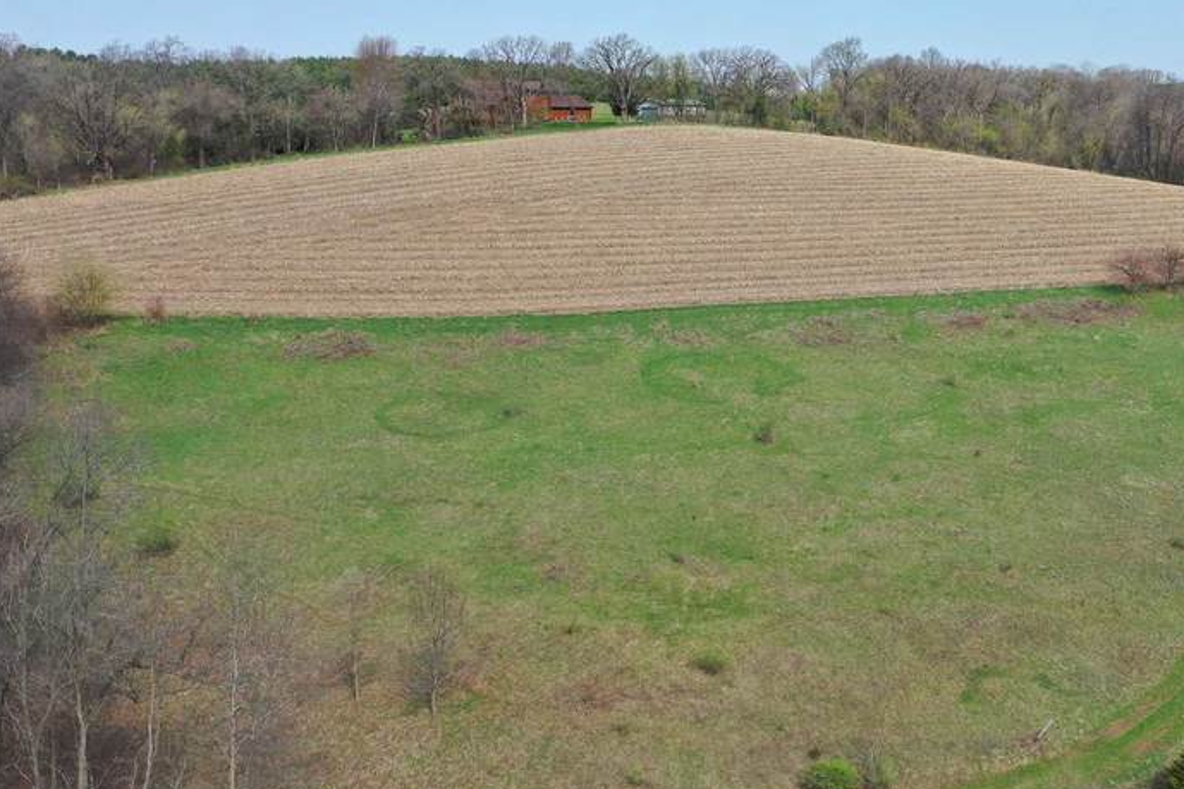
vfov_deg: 25.9
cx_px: 899
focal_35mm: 52
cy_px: 499
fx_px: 1710
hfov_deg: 37.2
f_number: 2.8
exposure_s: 1/1600
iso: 100
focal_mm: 10.26
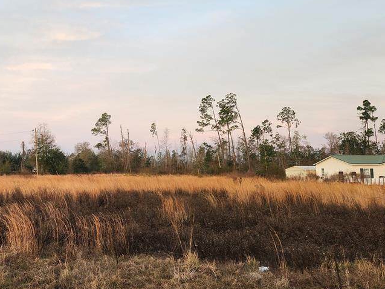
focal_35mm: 37
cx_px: 120
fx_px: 411
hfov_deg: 49.1
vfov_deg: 38.6
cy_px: 130
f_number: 1.8
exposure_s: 1/180
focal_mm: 5.4
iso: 100
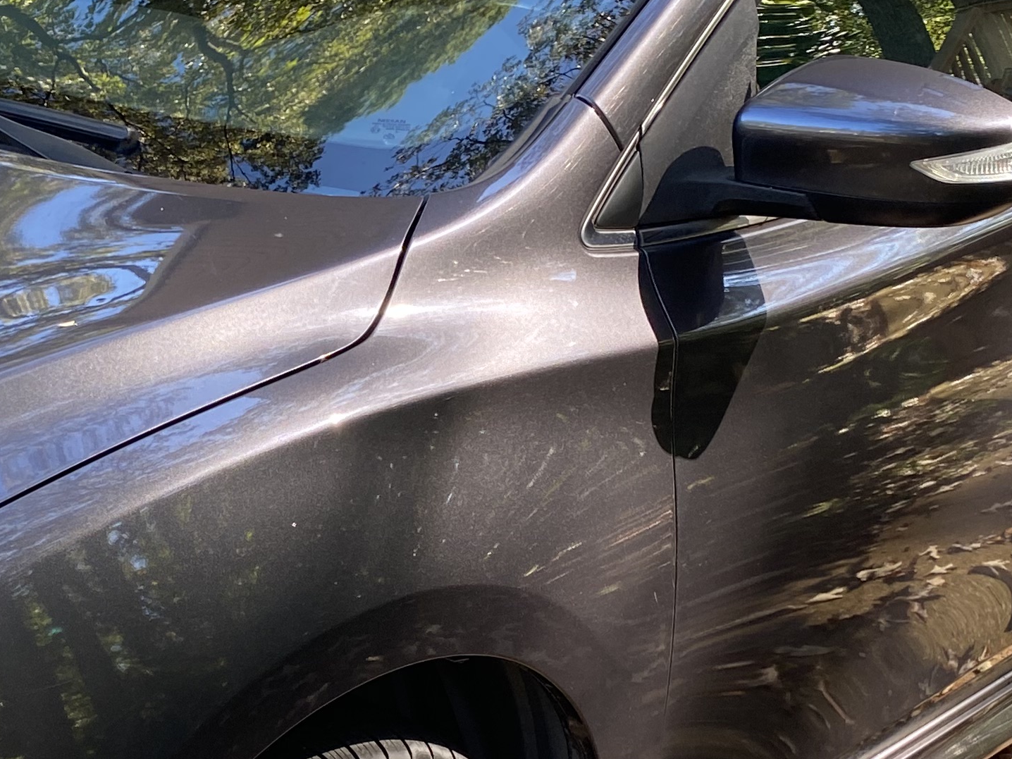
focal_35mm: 73
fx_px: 2134
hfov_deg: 26.2
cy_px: 500
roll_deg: -1.0
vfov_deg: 20.1
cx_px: 210
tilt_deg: -20.7
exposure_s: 1/121
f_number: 1.8
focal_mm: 4.25
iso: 64
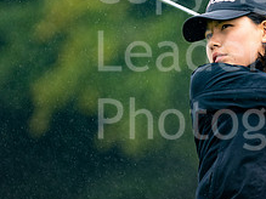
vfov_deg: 1.9
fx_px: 5875
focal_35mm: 765
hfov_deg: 2.6
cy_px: 62
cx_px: 255
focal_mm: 300
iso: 500
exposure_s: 1/1250
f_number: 4
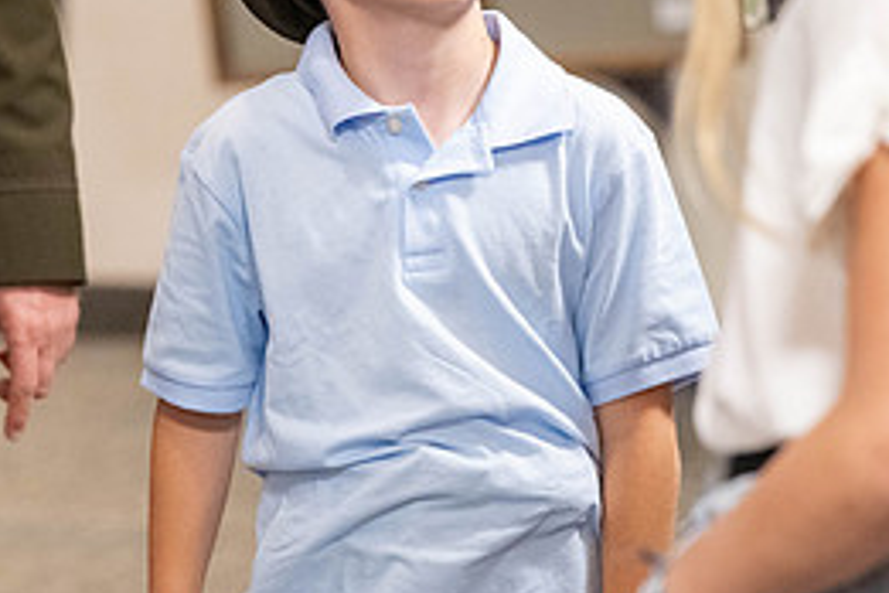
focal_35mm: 220
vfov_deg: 6.2
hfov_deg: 9.3
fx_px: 5432
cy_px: 128
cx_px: 300
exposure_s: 1/200
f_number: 2.8
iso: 5000
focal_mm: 99
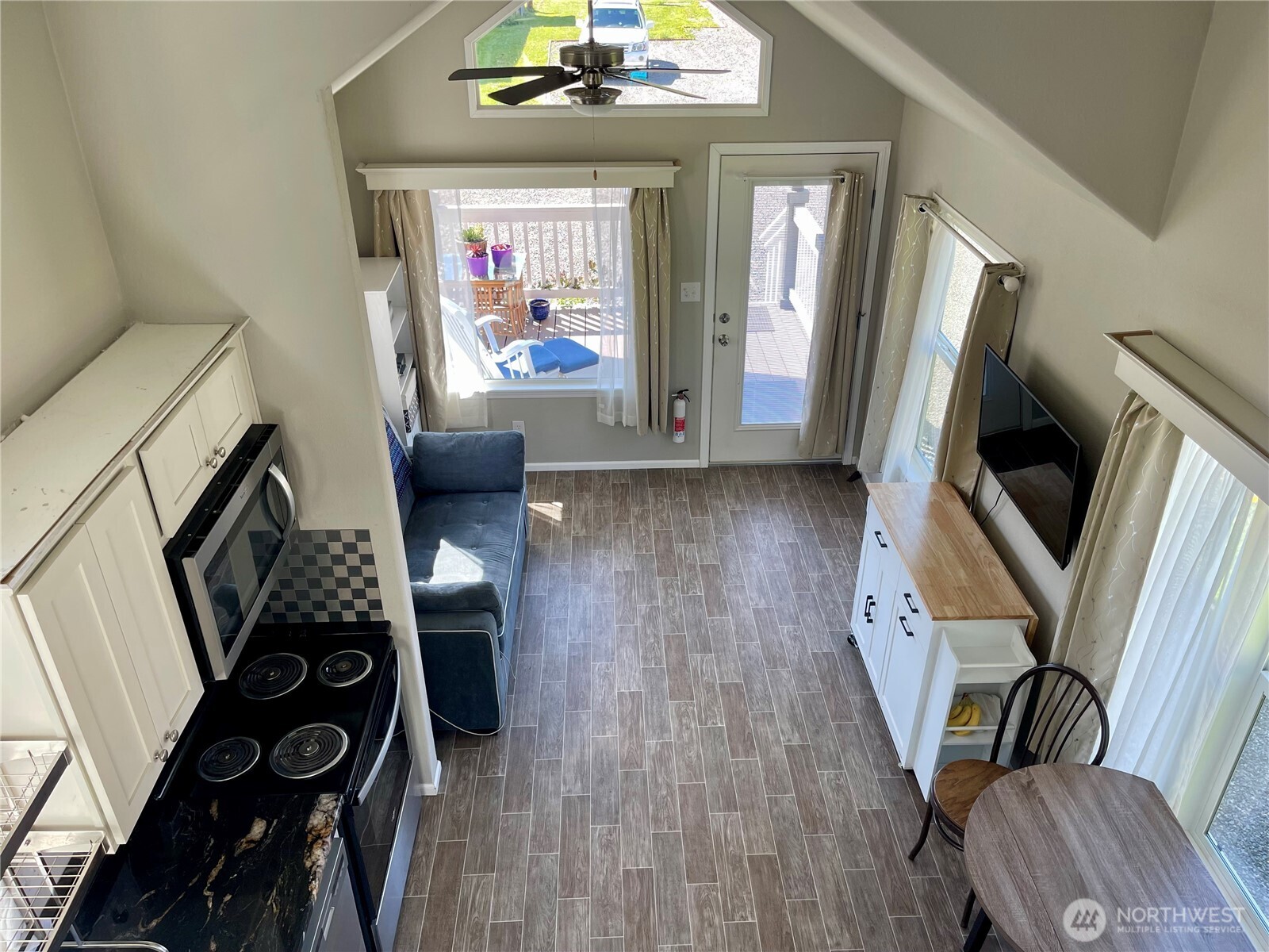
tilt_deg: -31.1
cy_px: 476
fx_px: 916
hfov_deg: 69.4
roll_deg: +0.0
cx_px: 634
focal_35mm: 25
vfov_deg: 54.9
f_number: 1.6
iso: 50
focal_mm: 5.1
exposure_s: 1/121
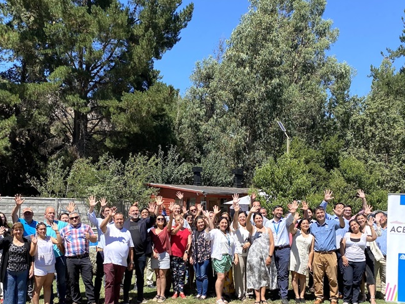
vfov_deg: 39.3
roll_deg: -1.0
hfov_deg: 51.2
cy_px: 197
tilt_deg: +0.7
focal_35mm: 36
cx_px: 181
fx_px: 421
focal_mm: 4.25
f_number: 1.8
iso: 32
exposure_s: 1/1866
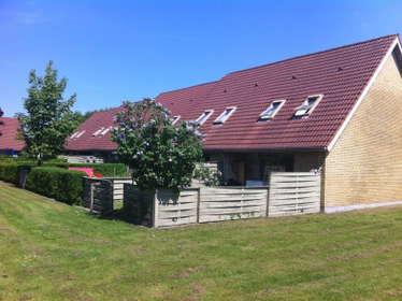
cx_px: 201
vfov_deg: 40.7
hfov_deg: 52.7
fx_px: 406
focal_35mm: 35
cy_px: 150
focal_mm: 3.85
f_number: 2.8
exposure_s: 1/1160
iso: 80
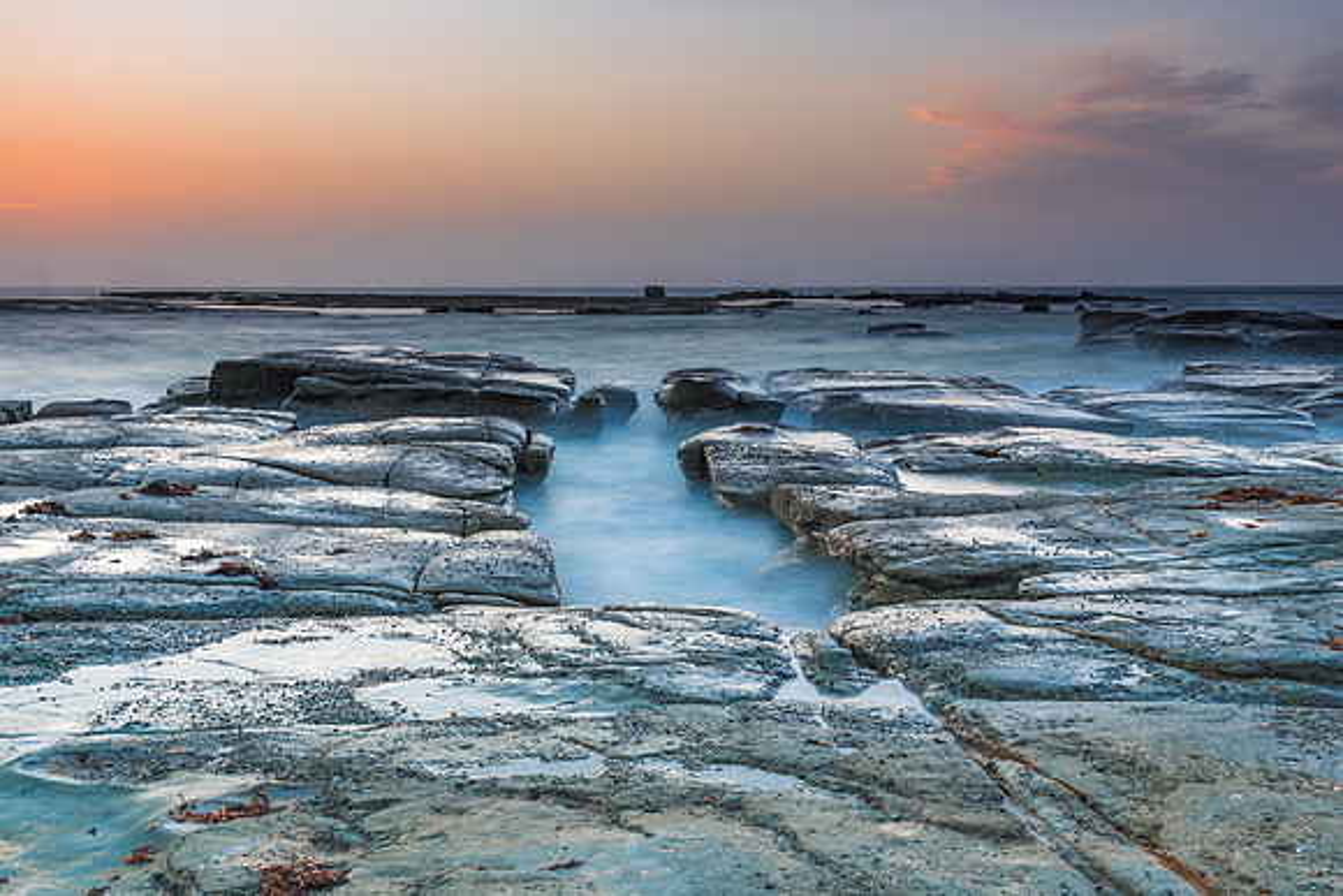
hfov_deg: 52.2
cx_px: 672
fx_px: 1371
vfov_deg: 36.2
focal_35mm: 37
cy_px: 448
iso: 50
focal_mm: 24
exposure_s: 10
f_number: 8
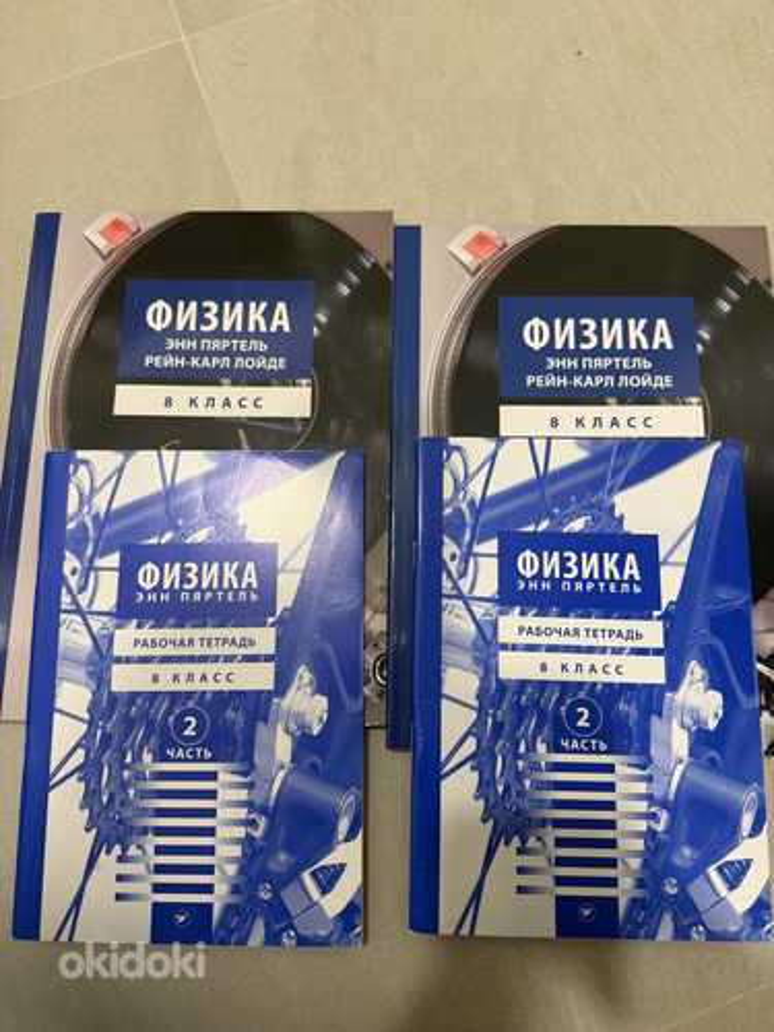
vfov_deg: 71.6
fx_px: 716
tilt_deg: -77.8
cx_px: 387
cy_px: 516
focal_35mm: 24
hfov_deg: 56.8
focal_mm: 6.76
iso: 160
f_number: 1.78
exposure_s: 1/50
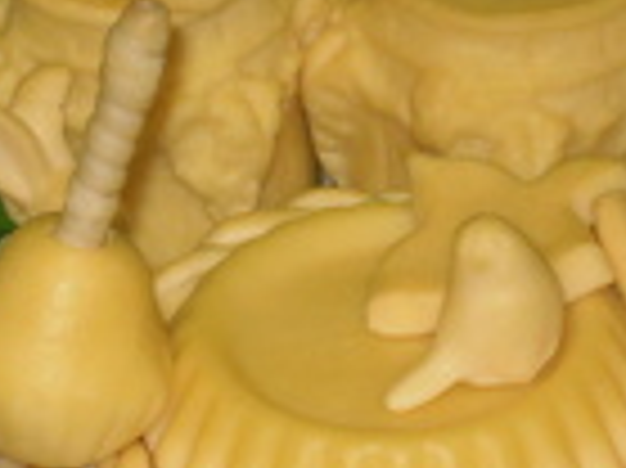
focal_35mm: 286
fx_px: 5168
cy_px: 356
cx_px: 383
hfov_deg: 6.9
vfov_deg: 5.2
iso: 100
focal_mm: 10.3
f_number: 4.2
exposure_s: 1/40
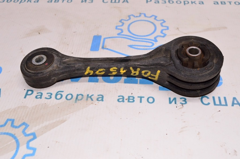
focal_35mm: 45
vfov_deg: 29.8
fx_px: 300
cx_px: 120
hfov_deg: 43.6
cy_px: 80
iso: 1600
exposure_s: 1/100
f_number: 8
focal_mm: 30
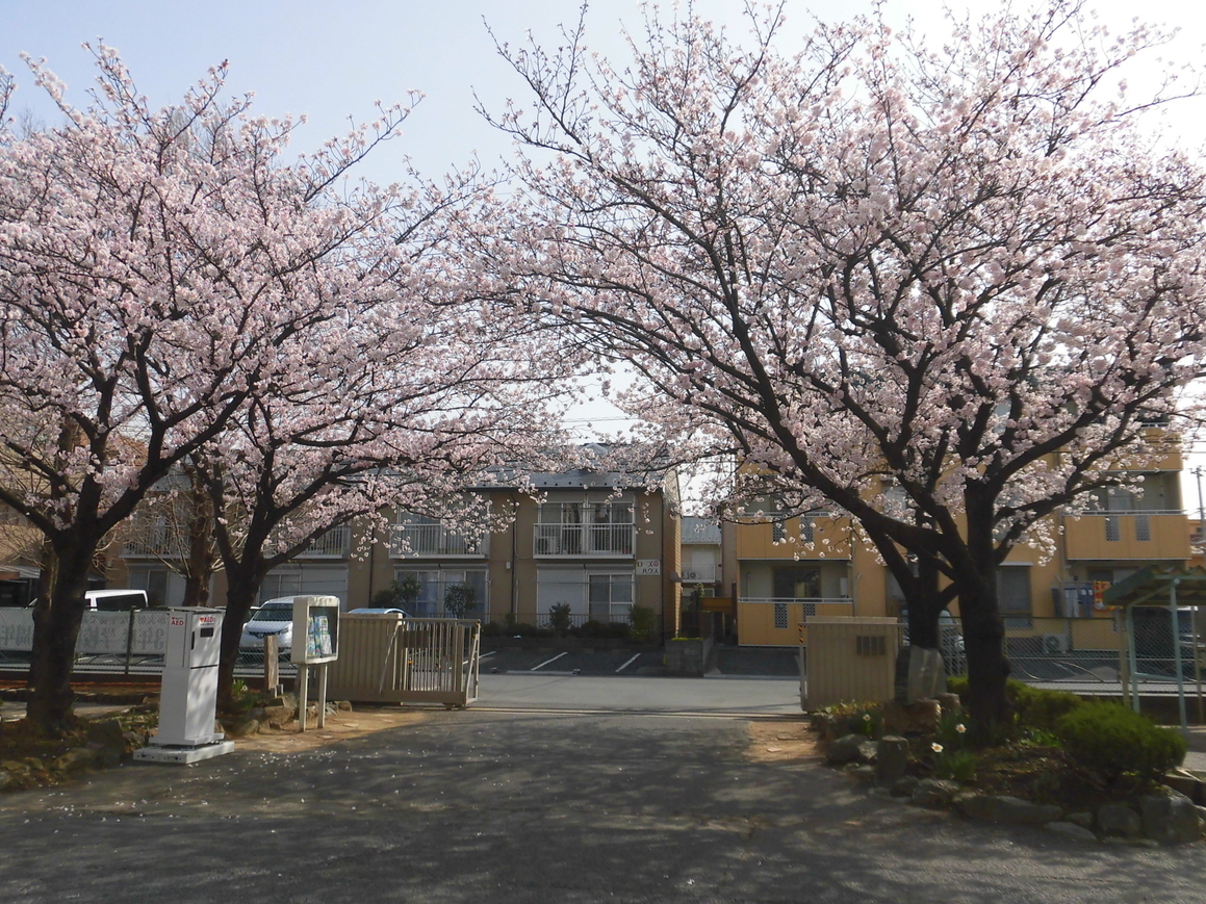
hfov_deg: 61.7
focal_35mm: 29
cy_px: 440
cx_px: 606
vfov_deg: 48.2
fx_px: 1010
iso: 100
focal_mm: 4.98
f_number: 8.4
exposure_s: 1/200
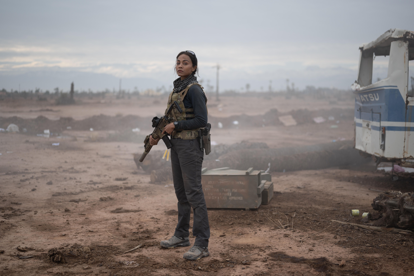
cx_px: 211
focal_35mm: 51
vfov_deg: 26.5
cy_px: 137
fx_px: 586
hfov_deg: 38.9
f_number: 1.8
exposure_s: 1/2500
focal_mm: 50
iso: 125
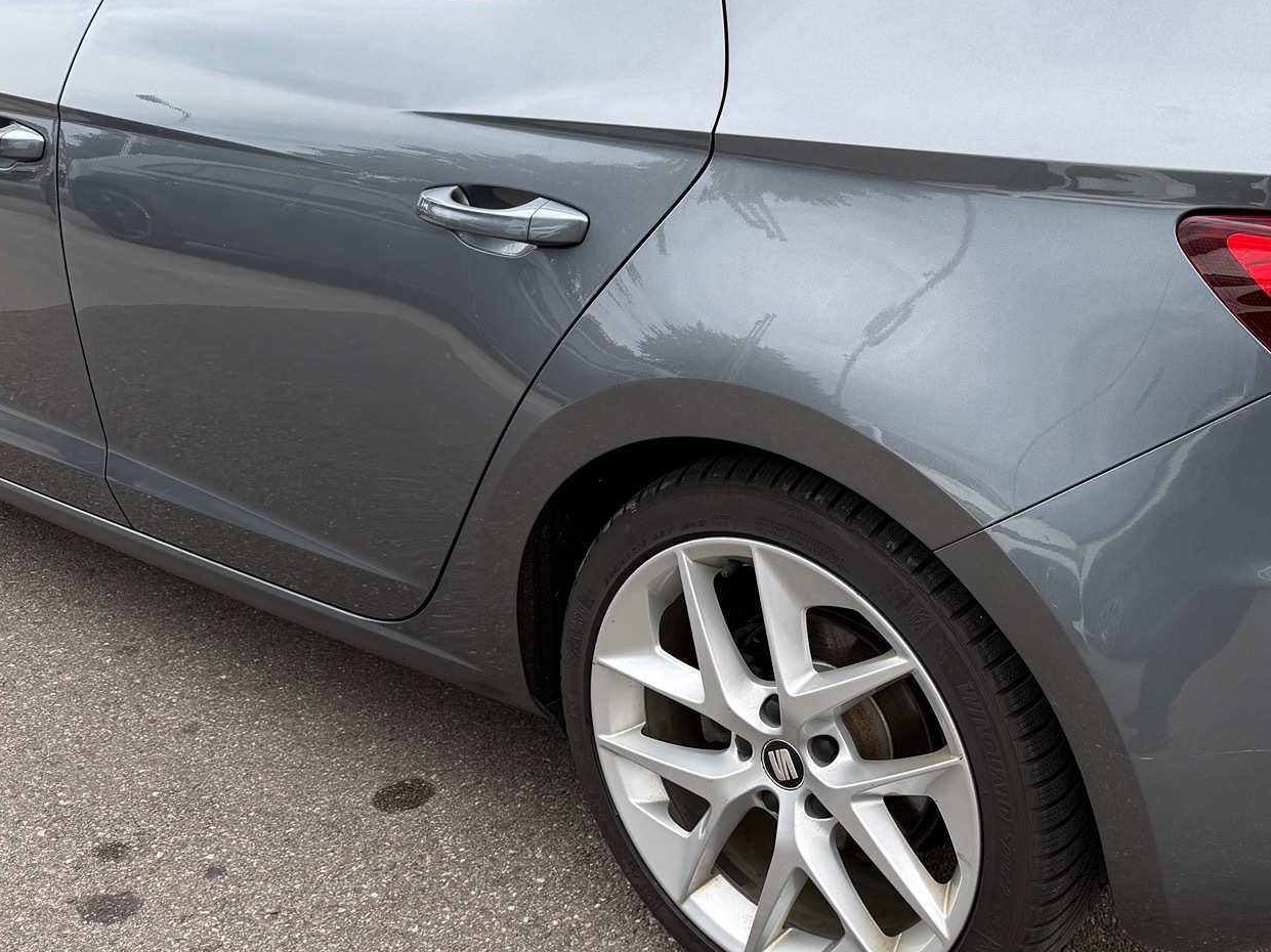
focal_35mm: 39
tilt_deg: -19.8
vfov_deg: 36.7
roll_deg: -1.8
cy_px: 555
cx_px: 960
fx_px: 1432
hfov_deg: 46.1
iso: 80
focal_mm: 6.76
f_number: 1.78
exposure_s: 1/840
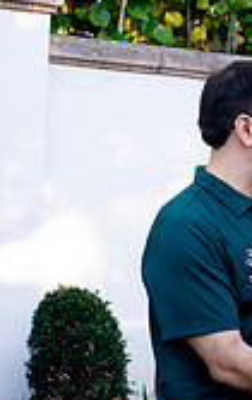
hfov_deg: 13.1
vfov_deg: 21.5
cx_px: 353
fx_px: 1050
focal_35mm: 96
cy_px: 285
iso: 125
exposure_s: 1/40
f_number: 4.5
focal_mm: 35
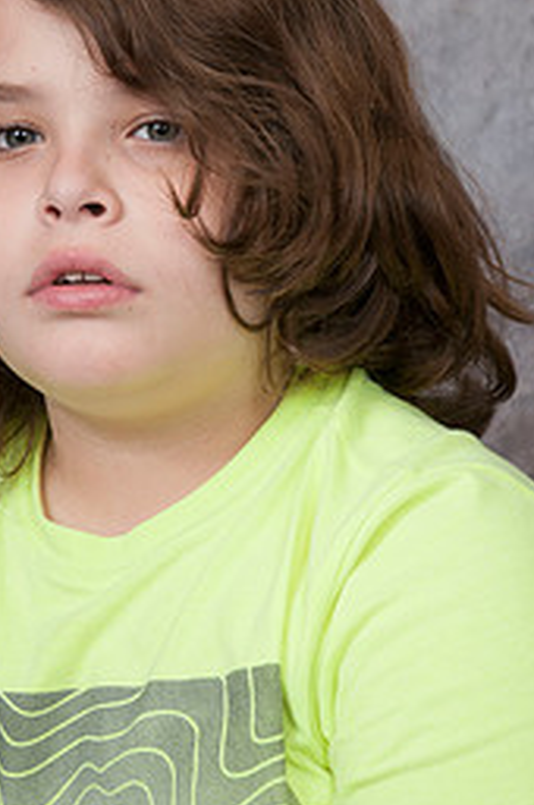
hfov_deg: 6.1
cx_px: 149
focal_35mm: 224
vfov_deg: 9.2
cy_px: 318
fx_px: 4997
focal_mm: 85
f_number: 5.6
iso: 200
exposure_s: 1/125
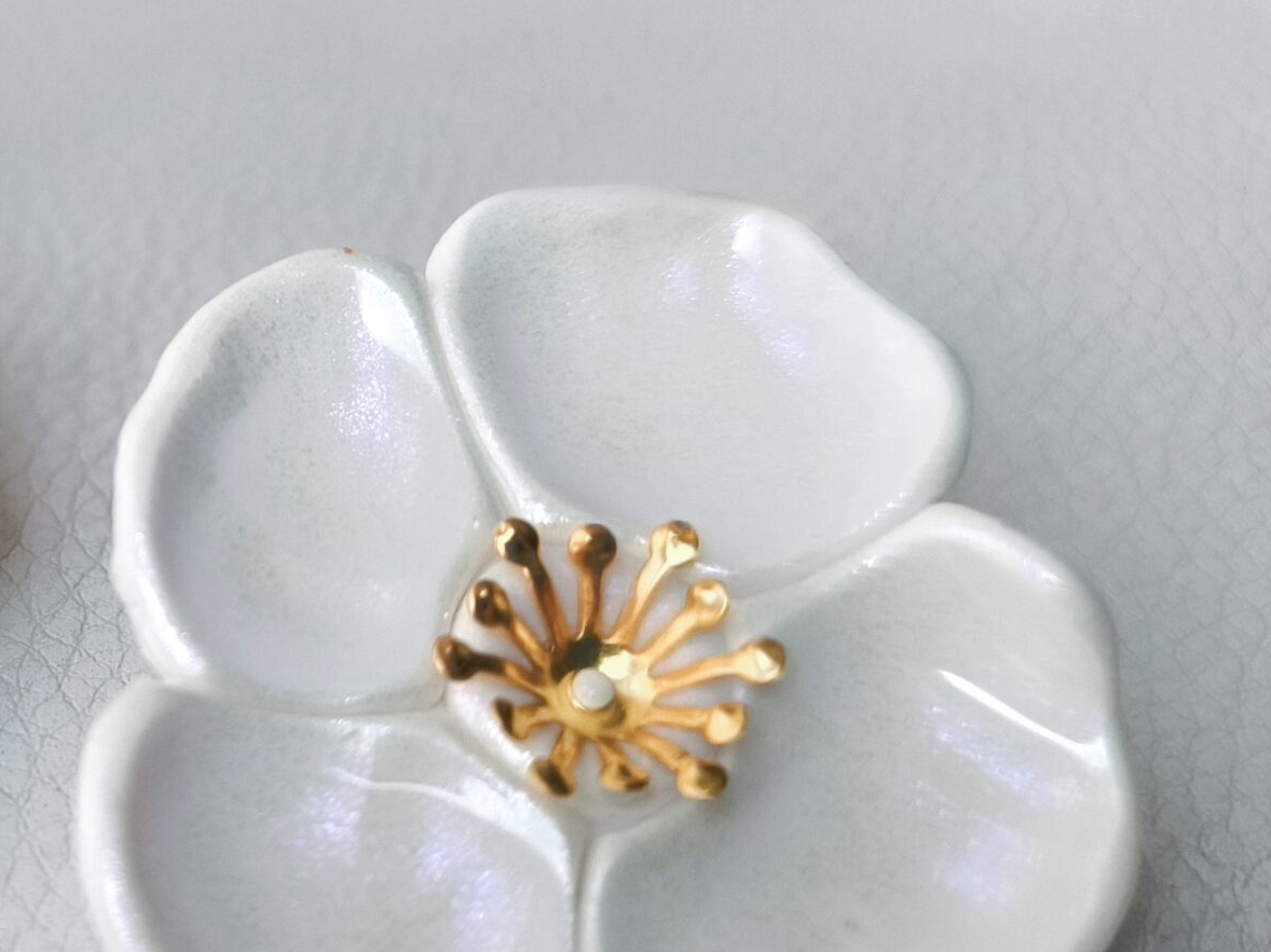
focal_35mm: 50
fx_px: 1835
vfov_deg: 29.1
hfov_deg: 35.3
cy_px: 459
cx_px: 66
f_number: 1.65
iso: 50
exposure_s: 1/116
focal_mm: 6.14
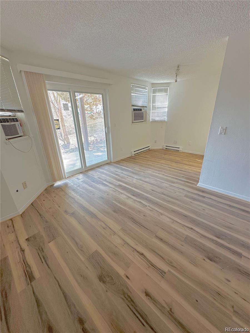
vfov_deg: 102.1
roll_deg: +1.2
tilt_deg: -21.7
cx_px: 125
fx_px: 135
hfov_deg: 85.7
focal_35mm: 14
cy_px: 166
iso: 125
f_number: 2.2
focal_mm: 2.22
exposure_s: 1/120
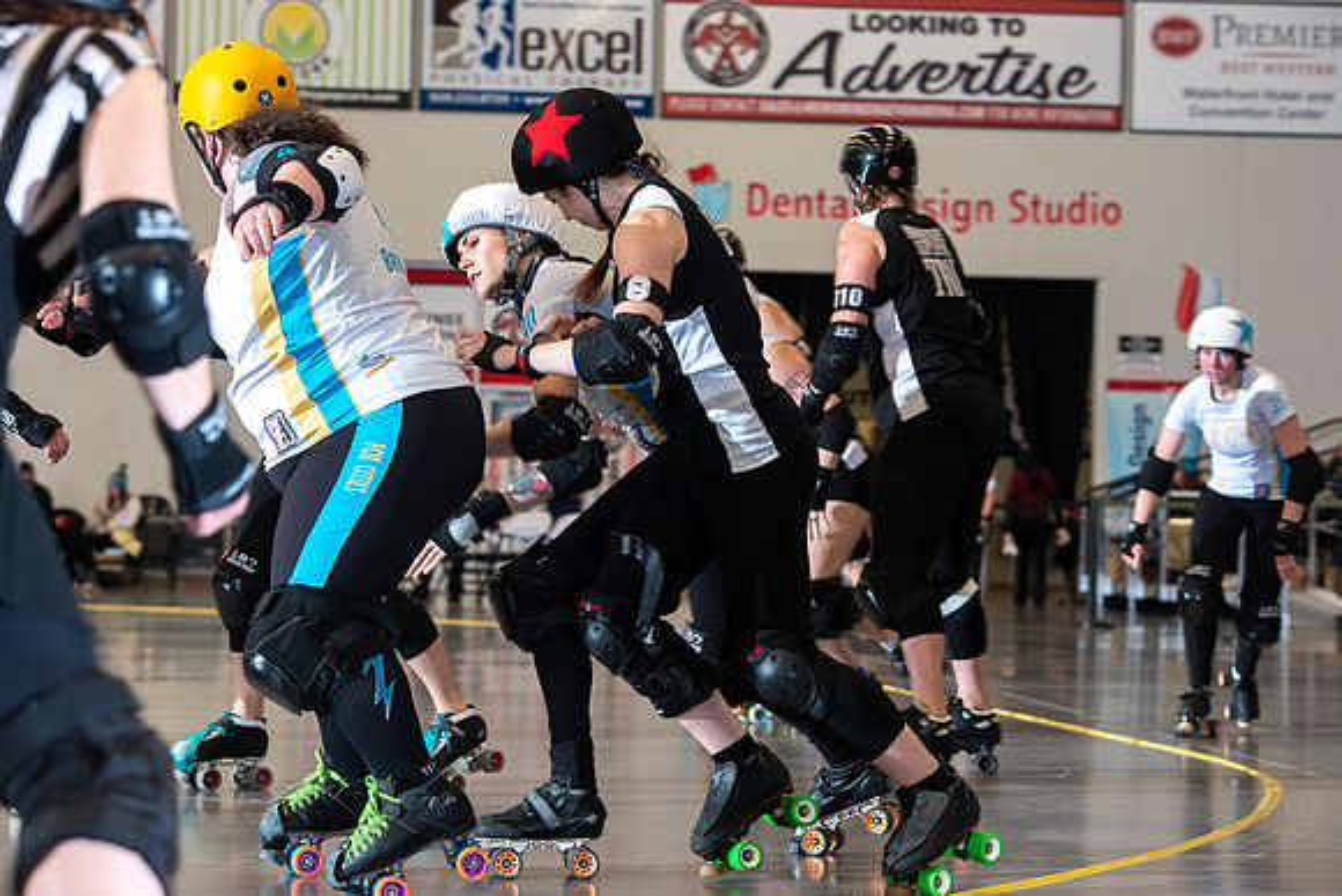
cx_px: 671
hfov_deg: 20.4
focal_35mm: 100
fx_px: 3728
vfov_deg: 13.7
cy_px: 448
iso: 500
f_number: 5.6
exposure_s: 1/160
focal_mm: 100
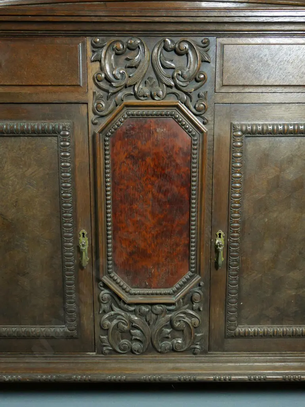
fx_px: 423
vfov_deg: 51.3
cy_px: 204
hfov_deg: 39.7
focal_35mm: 36
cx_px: 152
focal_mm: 18
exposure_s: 1/125
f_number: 4.2
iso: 3200
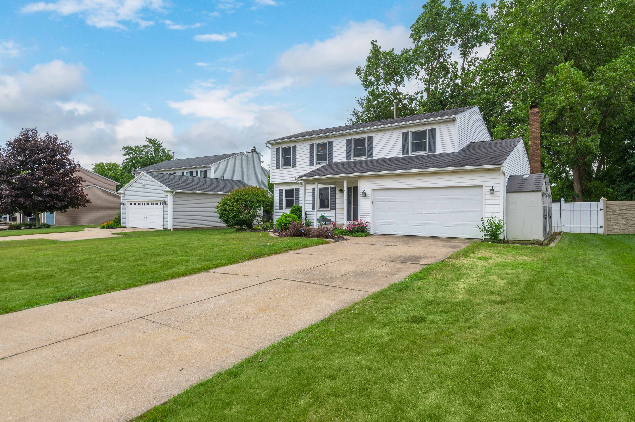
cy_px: 211
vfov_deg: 59.4
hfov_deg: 81.2
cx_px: 318
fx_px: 370
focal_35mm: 21
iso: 100
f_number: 9
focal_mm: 21
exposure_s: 1/500
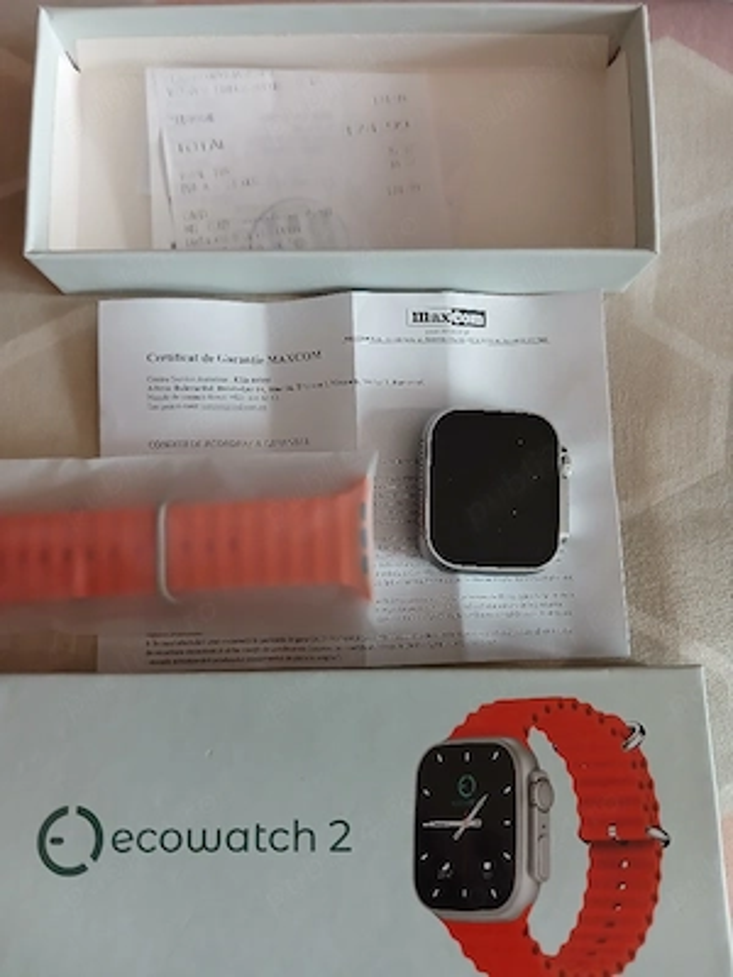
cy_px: 488
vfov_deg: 65.3
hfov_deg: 51.4
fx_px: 762
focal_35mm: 27
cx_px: 366
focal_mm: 3.98
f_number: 1.8
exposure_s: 1/25.1
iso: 320
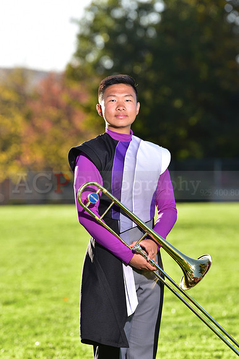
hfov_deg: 6.9
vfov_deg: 10.3
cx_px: 120
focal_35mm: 200
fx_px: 1990
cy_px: 180
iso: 100
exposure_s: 1/250
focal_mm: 200
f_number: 5
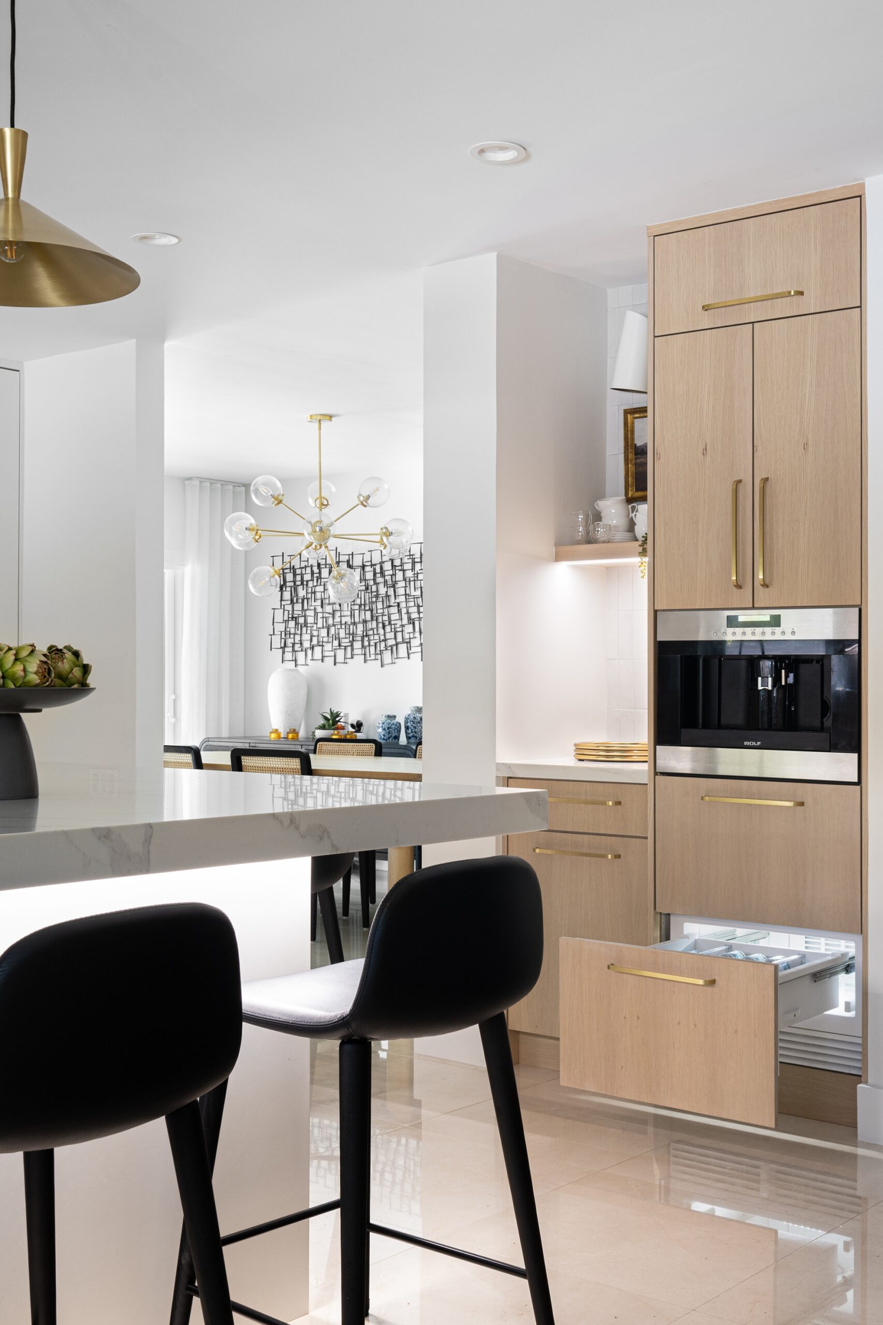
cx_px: 442
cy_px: 662
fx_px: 1509
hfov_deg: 32.6
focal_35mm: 41
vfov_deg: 47.4
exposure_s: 1
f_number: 9
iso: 200
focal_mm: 27.5
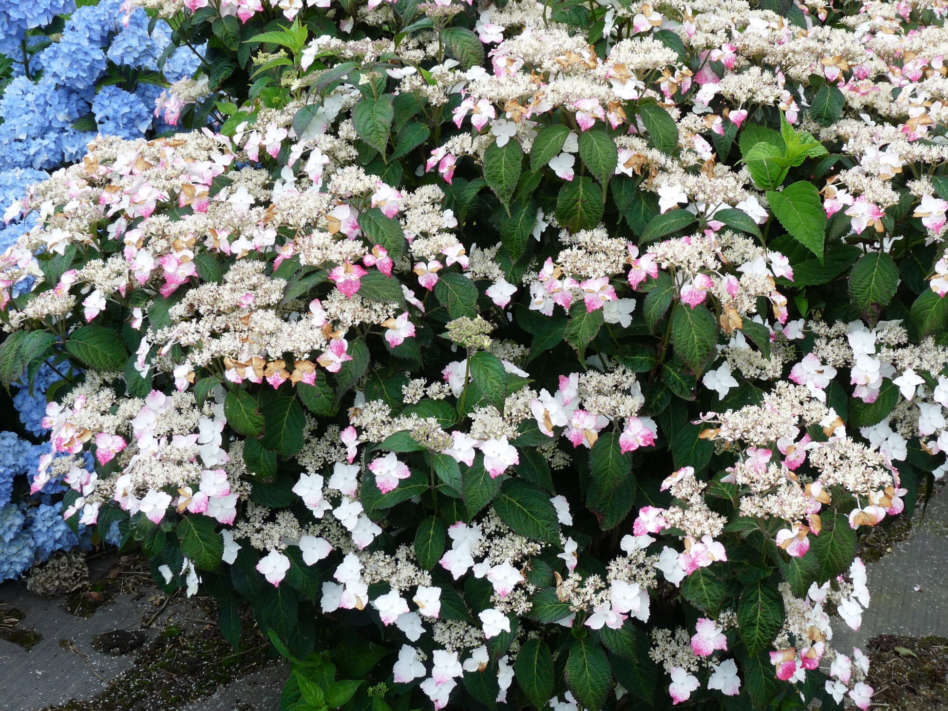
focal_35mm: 50
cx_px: 556
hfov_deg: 38.1
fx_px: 1369
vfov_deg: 29.1
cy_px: 344
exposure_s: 1/160
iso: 100
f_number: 4
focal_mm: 6.8
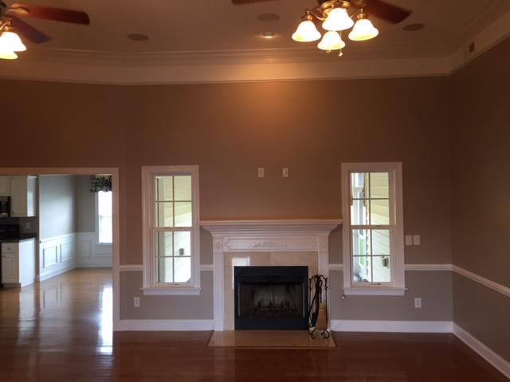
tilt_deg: -0.1
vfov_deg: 48.2
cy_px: 191
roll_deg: +0.5
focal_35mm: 29
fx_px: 427
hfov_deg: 61.7
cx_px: 255
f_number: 2.2
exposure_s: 1/30
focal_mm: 4.15
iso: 40
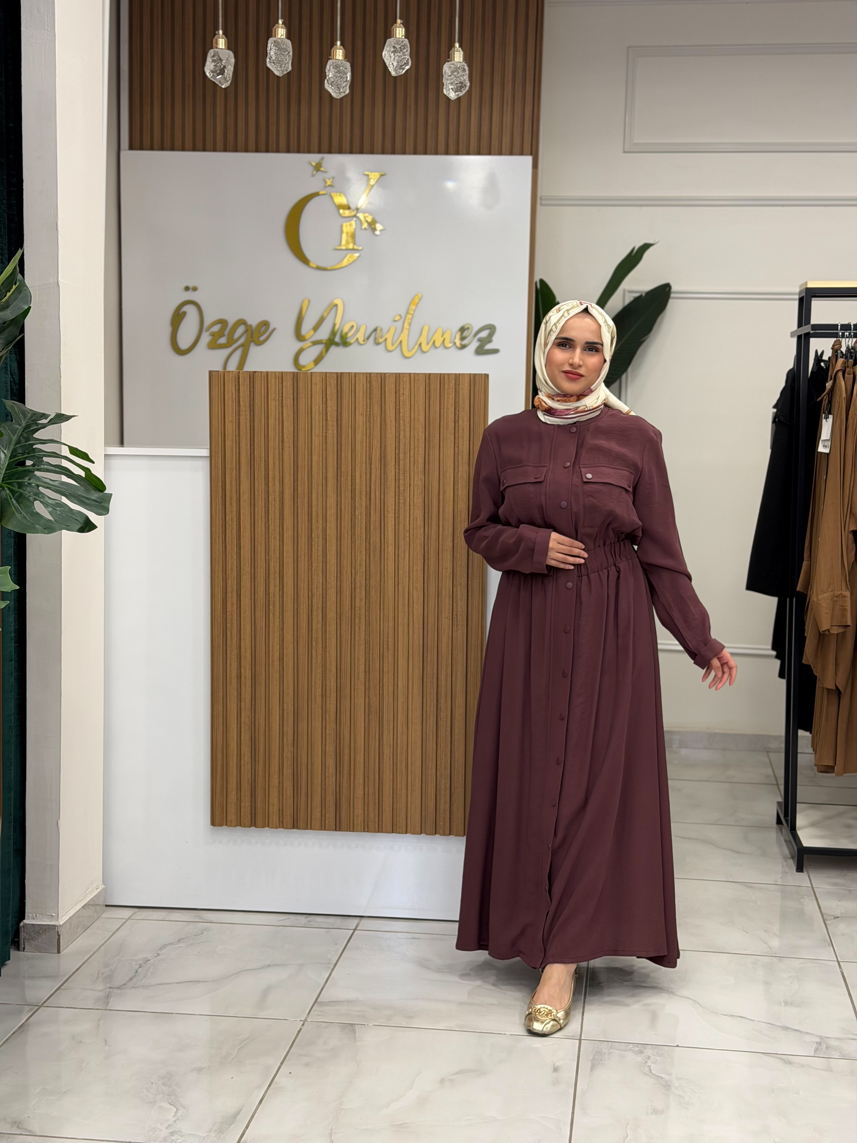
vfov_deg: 39.7
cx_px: 428
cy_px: 572
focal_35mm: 48
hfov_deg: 30.3
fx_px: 1584
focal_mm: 6.76
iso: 64
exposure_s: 1/50
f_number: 1.78
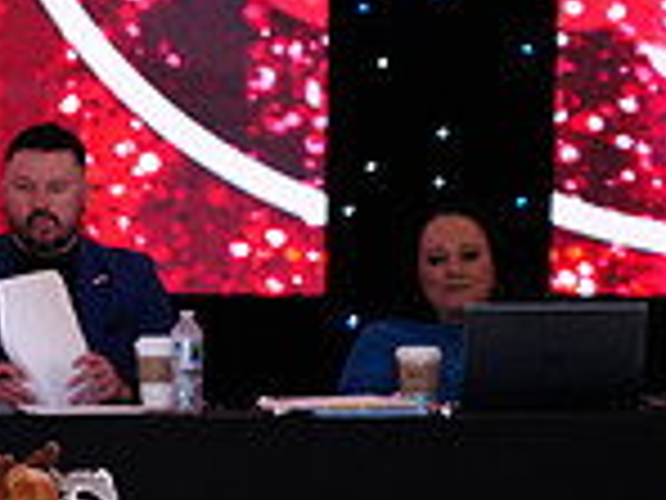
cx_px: -356
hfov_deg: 5.1
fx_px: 7484
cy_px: 849
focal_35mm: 389
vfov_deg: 3.8
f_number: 4
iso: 2500
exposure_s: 1/250
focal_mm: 103
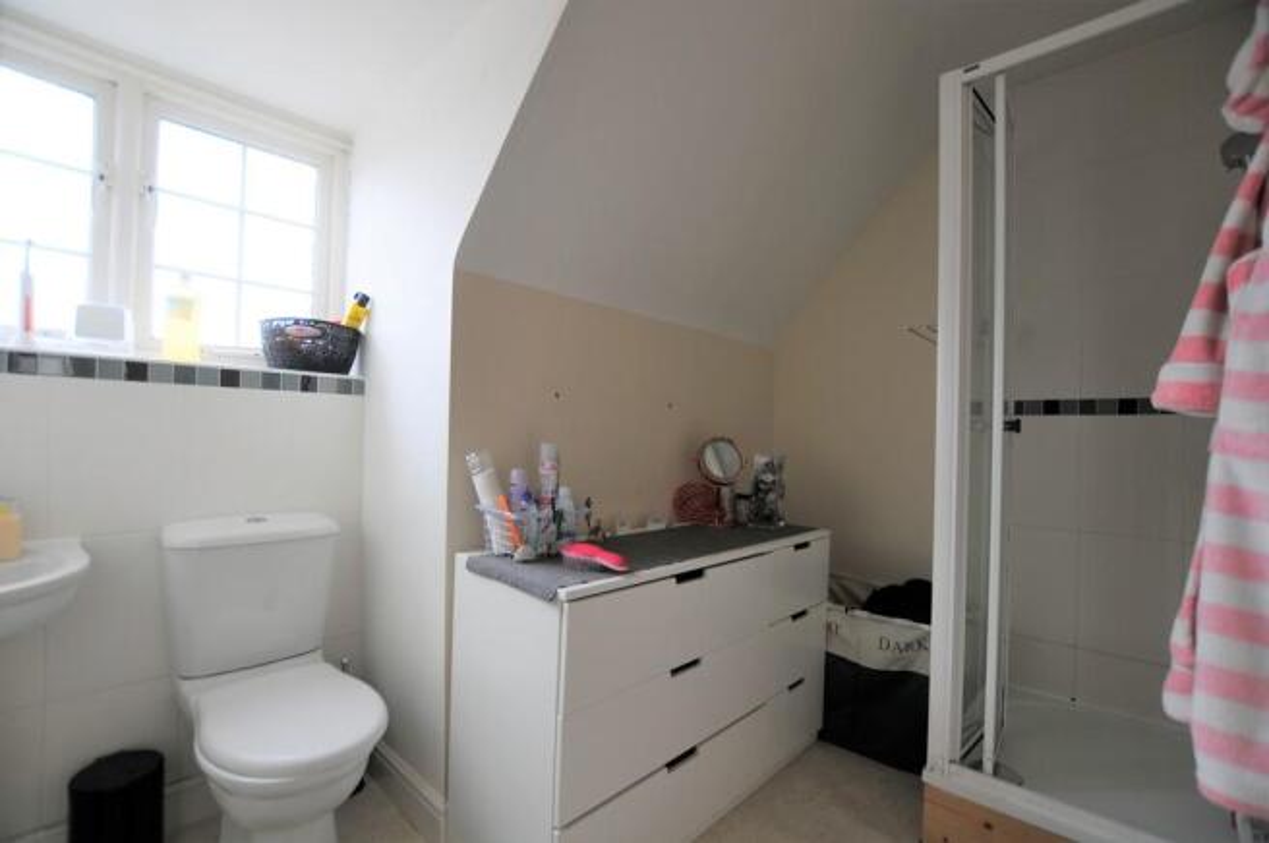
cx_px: 634
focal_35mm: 15
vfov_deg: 77.2
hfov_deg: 100.4
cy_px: 422
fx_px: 528
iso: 200
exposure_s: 1/40
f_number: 3.5
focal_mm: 10
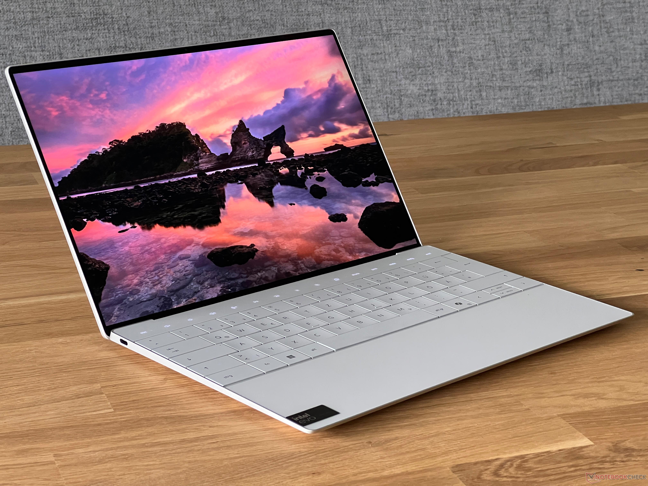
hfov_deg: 25.3
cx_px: 324
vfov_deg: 19.1
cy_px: 243
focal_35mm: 77
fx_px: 1441
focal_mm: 9
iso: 400
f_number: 2.8
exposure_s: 1/60
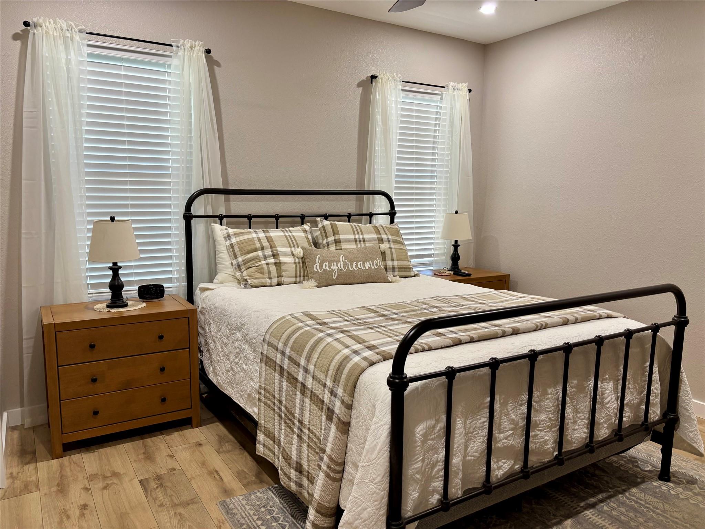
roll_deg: -0.8
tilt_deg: -8.1
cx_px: 352
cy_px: 264
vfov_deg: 53.1
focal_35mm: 26
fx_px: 530
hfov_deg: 67.3
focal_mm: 5.96
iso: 100
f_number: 1.6
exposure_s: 1/60
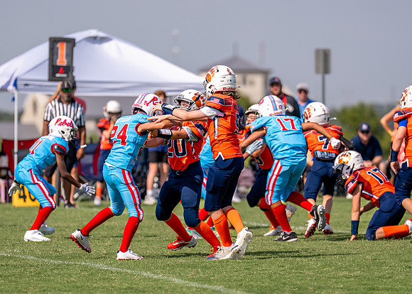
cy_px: 174
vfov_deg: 4.4
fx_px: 3827
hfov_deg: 6.2
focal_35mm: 327
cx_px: 216
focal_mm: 200
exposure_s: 1/3200
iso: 125
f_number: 2.8
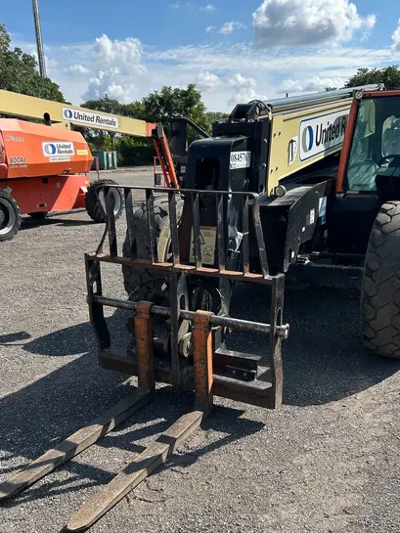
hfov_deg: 40.7
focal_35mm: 35
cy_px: 317
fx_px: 539
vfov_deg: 52.3
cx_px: 219
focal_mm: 5.7
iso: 50
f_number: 1.5
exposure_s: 1/3460
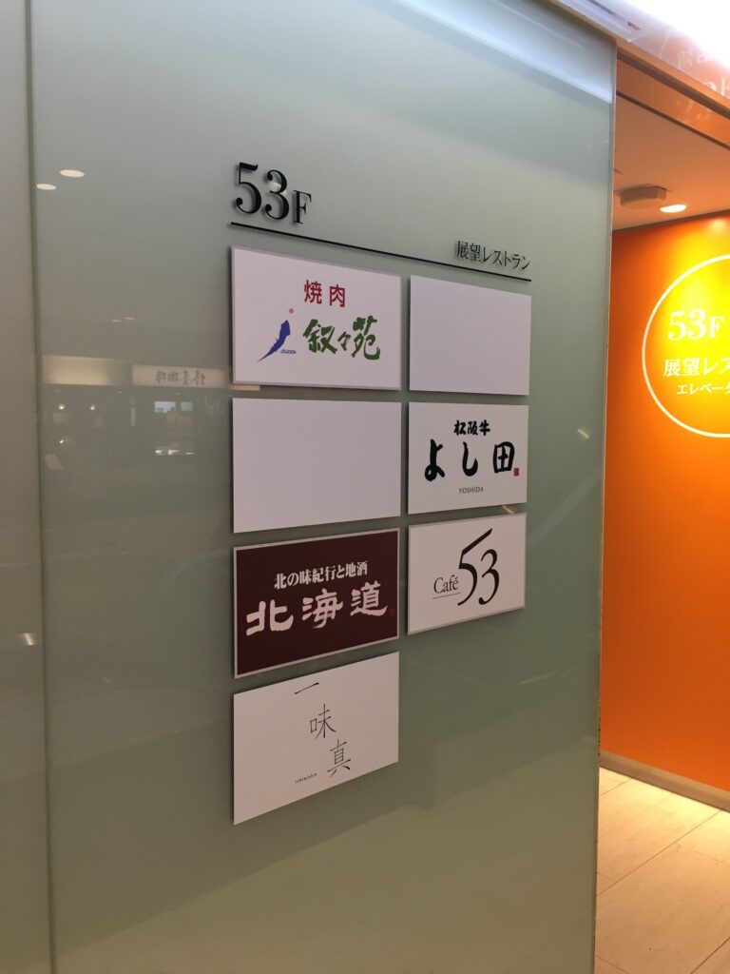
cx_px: 365
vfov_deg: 61.7
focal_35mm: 29
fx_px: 815
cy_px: 487
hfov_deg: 48.2
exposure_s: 1/30
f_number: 2.2
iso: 50
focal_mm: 4.15
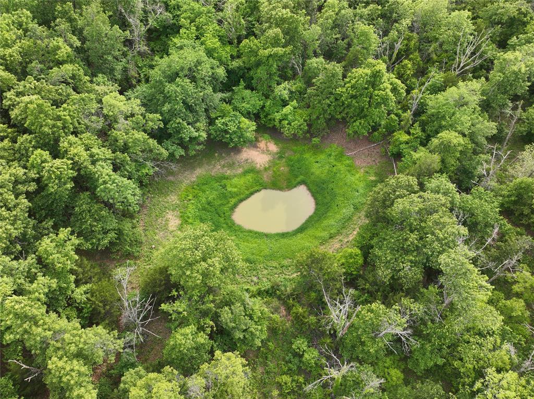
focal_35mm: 24
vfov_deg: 56.7
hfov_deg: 71.6
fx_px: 370
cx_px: 267
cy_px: 200
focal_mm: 12.29
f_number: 2.8
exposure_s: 1/350
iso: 100
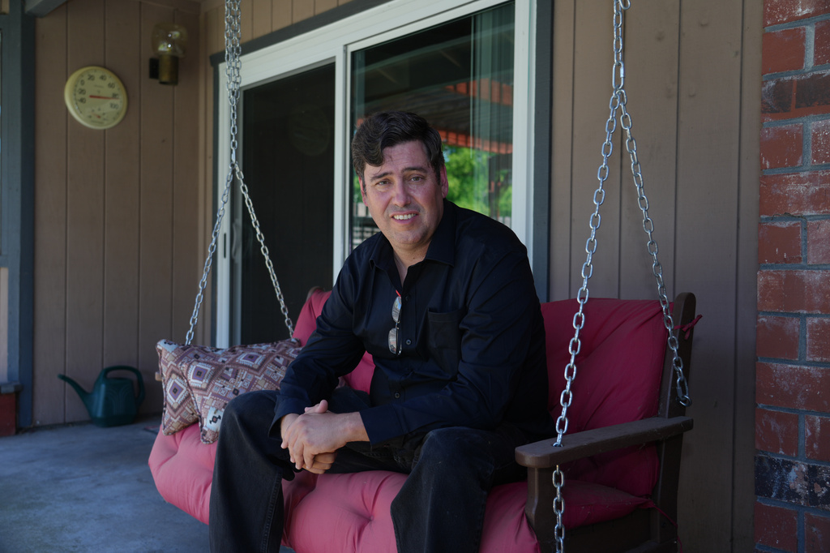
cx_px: 415
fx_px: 784
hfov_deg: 55.8
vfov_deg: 38.9
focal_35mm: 34
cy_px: 276
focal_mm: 34
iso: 125
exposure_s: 1/100
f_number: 4
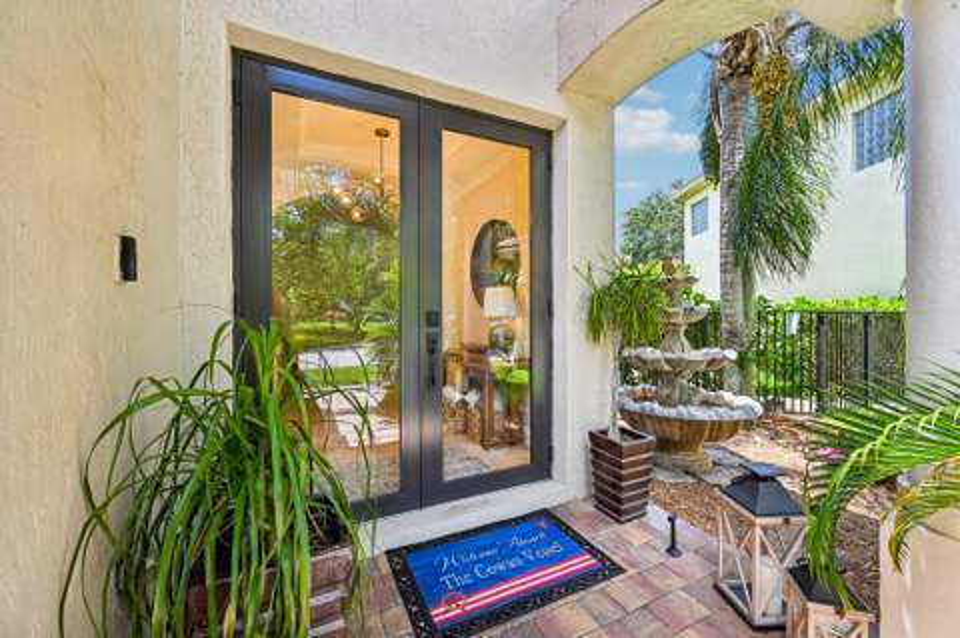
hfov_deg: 104.3
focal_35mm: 14
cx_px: 480
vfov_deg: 81.1
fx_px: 373
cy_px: 319
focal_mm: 14
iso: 1000
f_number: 8
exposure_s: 1/400
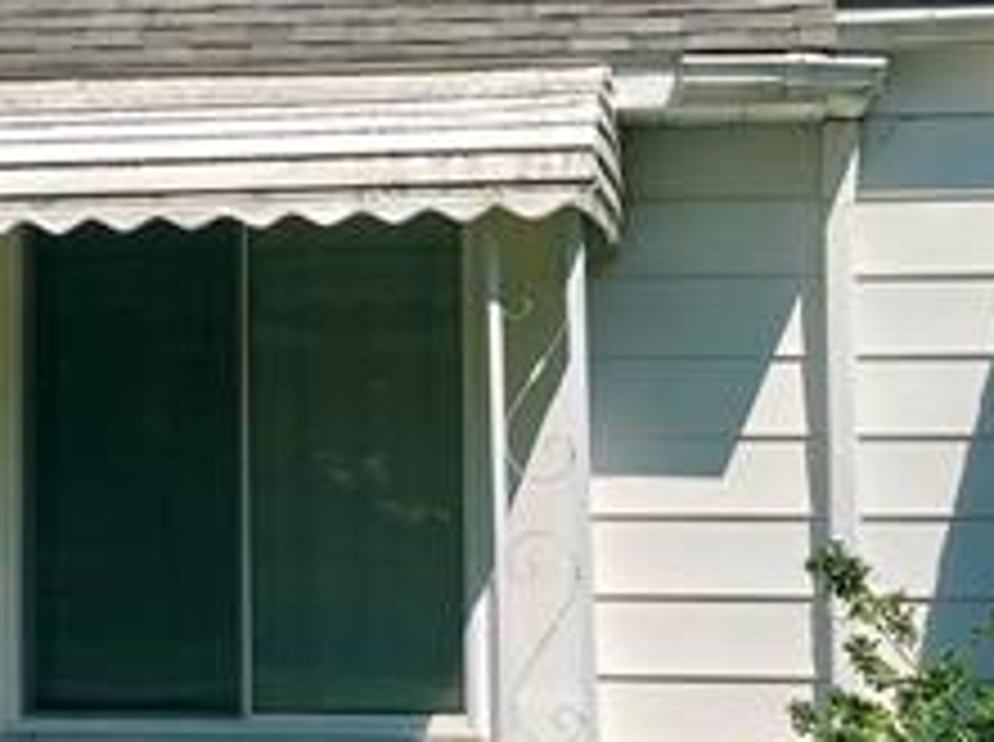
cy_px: 279
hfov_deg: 15.0
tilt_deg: +4.9
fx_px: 3727
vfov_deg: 11.4
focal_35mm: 130
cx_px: 108
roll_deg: -1.9
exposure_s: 1/2525
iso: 25
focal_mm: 3.99
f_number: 1.8
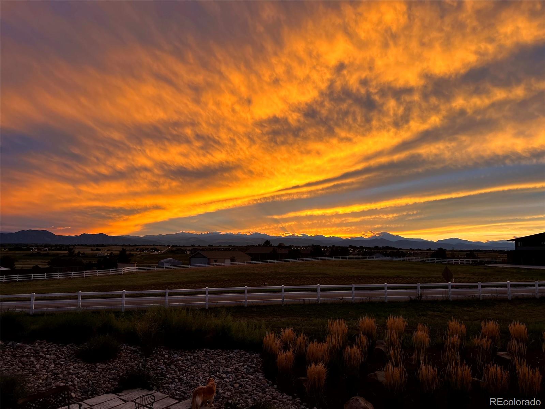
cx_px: 272
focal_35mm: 26
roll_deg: -0.4
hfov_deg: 67.3
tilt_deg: +6.6
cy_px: 204
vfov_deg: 53.1
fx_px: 409
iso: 40
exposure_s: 1/233
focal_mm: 5.7
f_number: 1.5
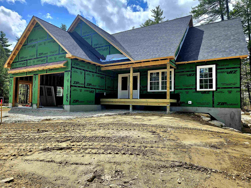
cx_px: 126
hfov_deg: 73.9
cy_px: 94
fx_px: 167
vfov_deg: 58.9
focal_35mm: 23
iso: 25
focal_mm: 5.4
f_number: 1.8
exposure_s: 1/2000
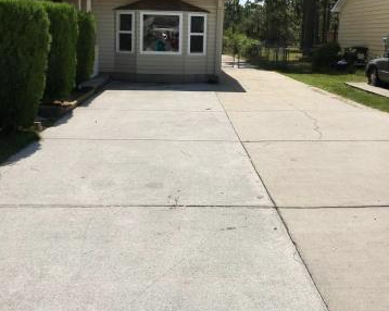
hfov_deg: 48.0
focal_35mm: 38
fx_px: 437
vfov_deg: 38.4
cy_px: 91
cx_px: 194
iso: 25
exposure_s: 1/2481
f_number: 2.2
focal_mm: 4.15
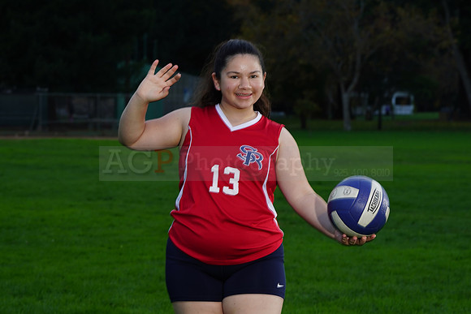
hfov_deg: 15.0
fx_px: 1793
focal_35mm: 137
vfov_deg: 10.0
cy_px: 157
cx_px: 236
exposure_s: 1/20
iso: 320
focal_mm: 137
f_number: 10
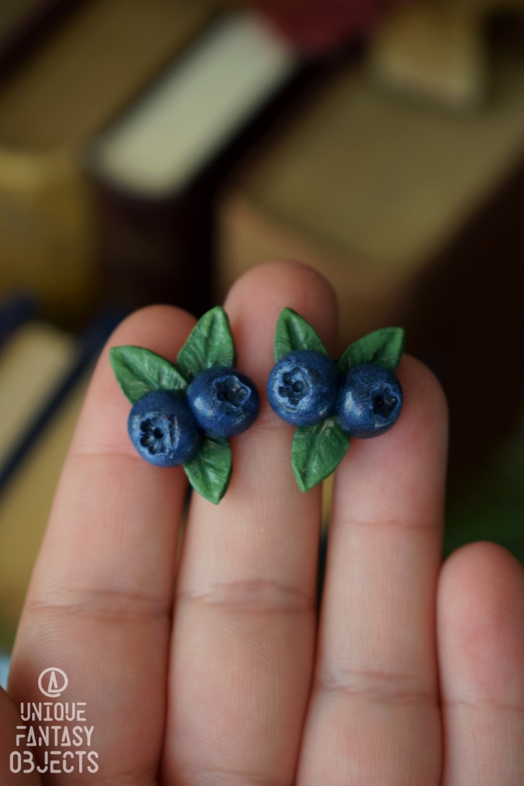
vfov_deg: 24.6
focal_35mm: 82
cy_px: 393
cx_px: 262
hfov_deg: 16.6
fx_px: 1801
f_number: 5.6
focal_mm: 55
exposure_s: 1/80
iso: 400
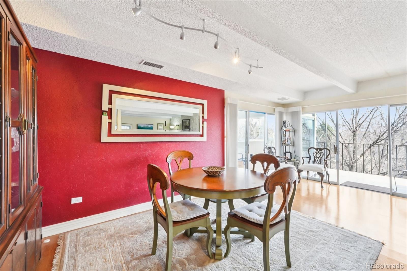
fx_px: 170
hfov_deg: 100.4
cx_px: 204
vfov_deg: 77.3
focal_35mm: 15
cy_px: 136
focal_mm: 10
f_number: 8
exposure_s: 1/8
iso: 800
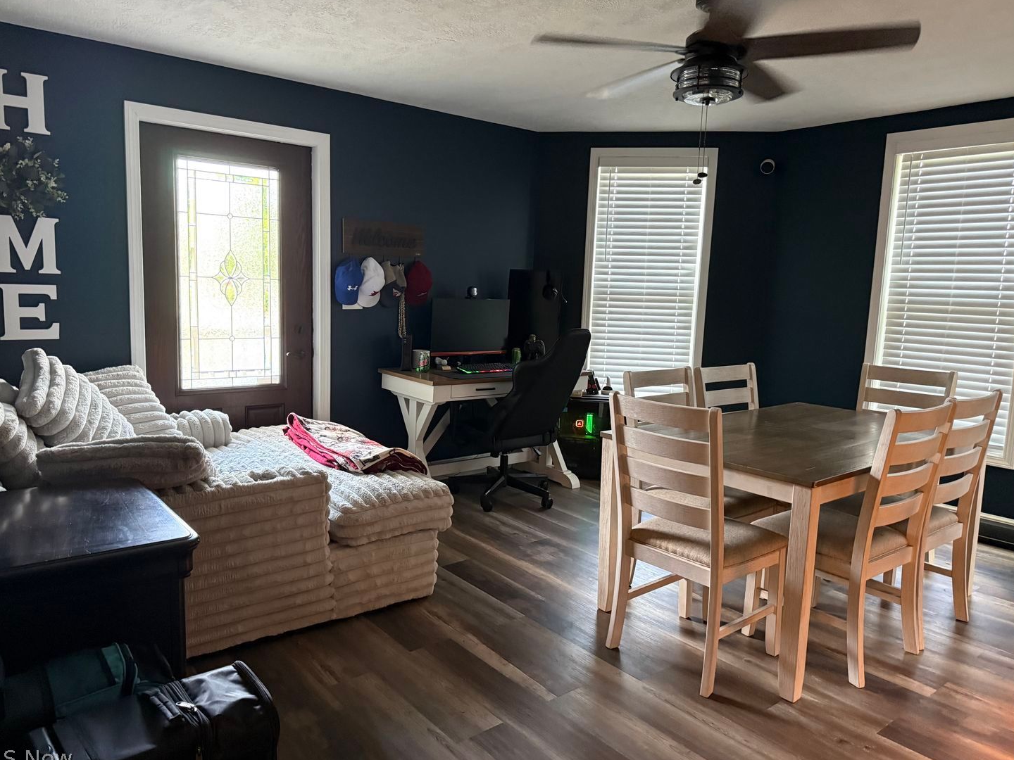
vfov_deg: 54.9
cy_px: 381
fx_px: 732
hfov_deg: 69.4
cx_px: 493
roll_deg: -2.1
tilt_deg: -6.8
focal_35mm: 25
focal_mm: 6.76
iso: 640
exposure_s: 1/60
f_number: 1.78
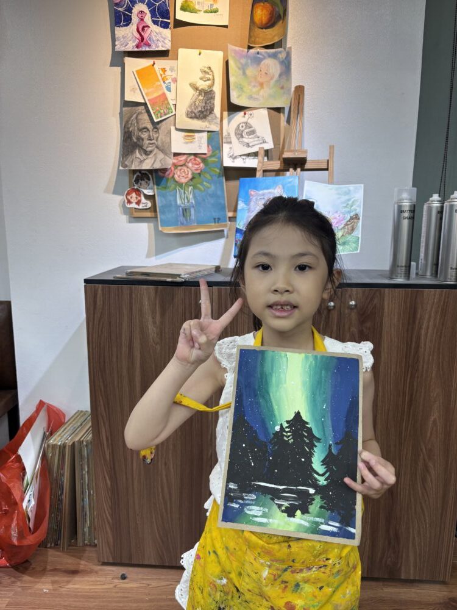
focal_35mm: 26
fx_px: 458
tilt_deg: -10.1
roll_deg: -0.6
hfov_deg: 53.1
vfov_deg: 67.3
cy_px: 305
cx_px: 228
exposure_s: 1/100
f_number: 1.6
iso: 64
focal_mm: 5.96
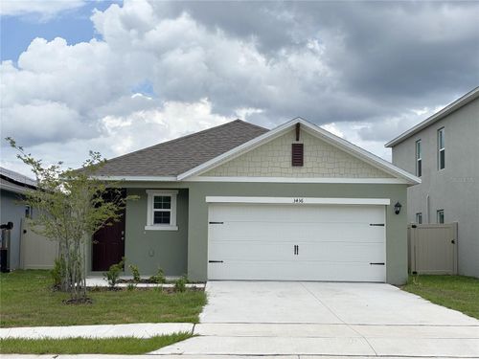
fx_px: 720
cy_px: 180
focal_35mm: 52
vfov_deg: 28.0
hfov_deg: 36.8
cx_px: 240
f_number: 1.6
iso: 40
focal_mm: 5.96
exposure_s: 1/4255
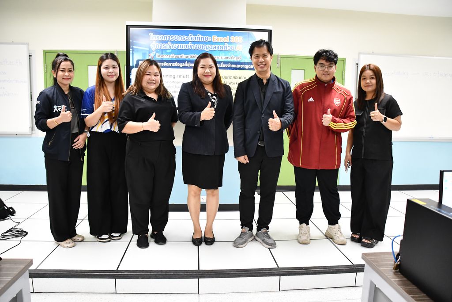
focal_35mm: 27
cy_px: 151
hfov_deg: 67.4
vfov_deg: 47.9
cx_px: 226
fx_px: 339
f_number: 3.5
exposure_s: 1/100
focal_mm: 18
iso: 3200
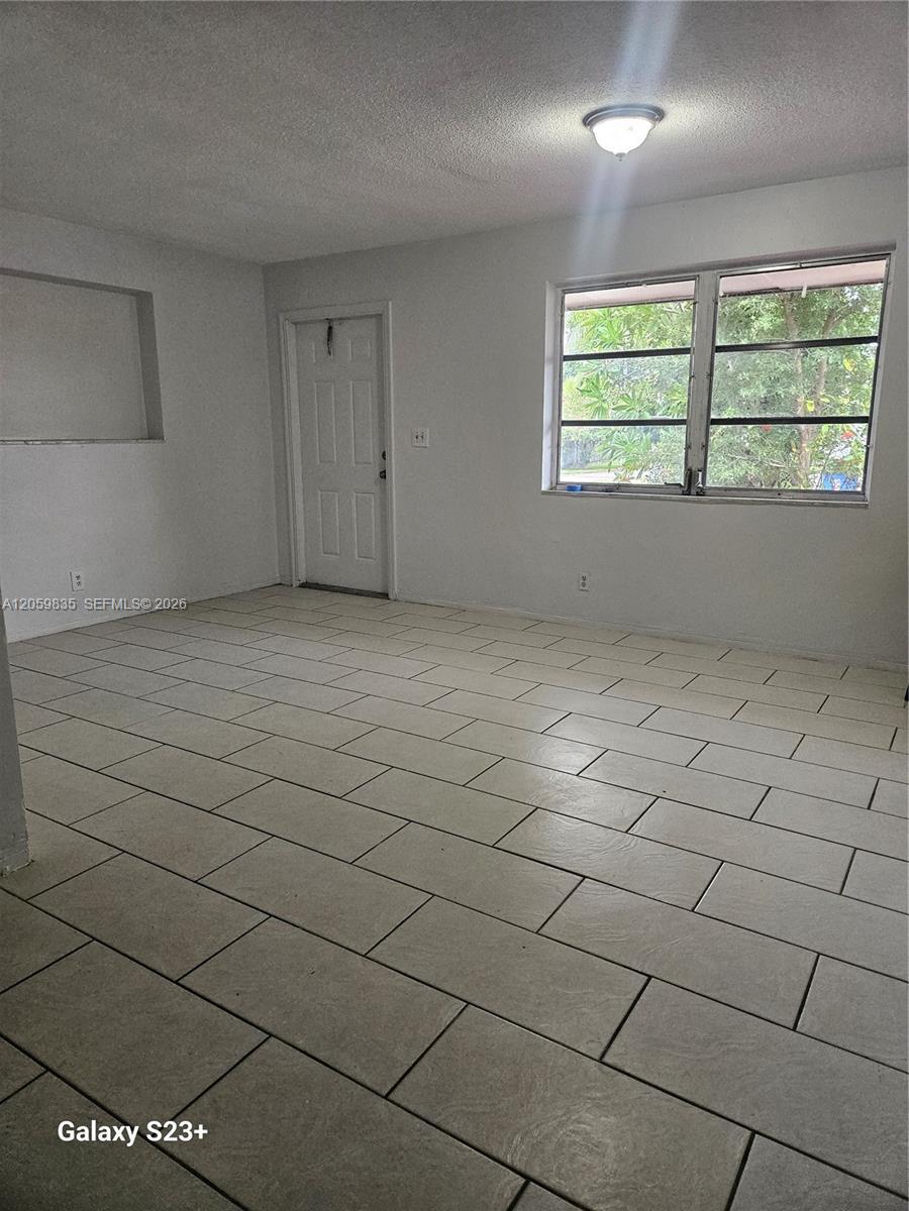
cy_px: 606
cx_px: 454
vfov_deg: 73.9
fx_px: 805
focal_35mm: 23
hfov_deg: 58.9
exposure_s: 1/120
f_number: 1.8
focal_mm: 5.4
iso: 250
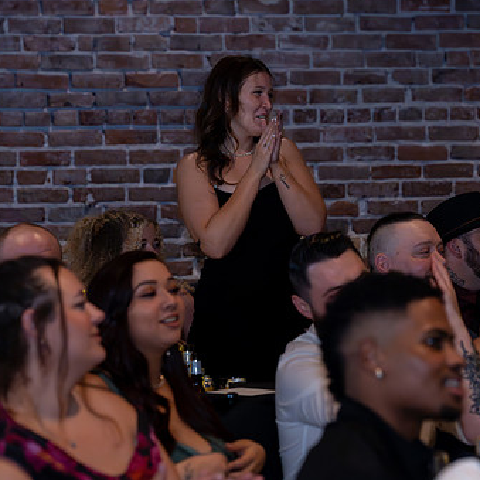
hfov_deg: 9.6
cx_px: 278
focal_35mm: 183
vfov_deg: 9.6
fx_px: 2871
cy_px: 207
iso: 6400
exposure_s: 1/320
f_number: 5
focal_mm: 126
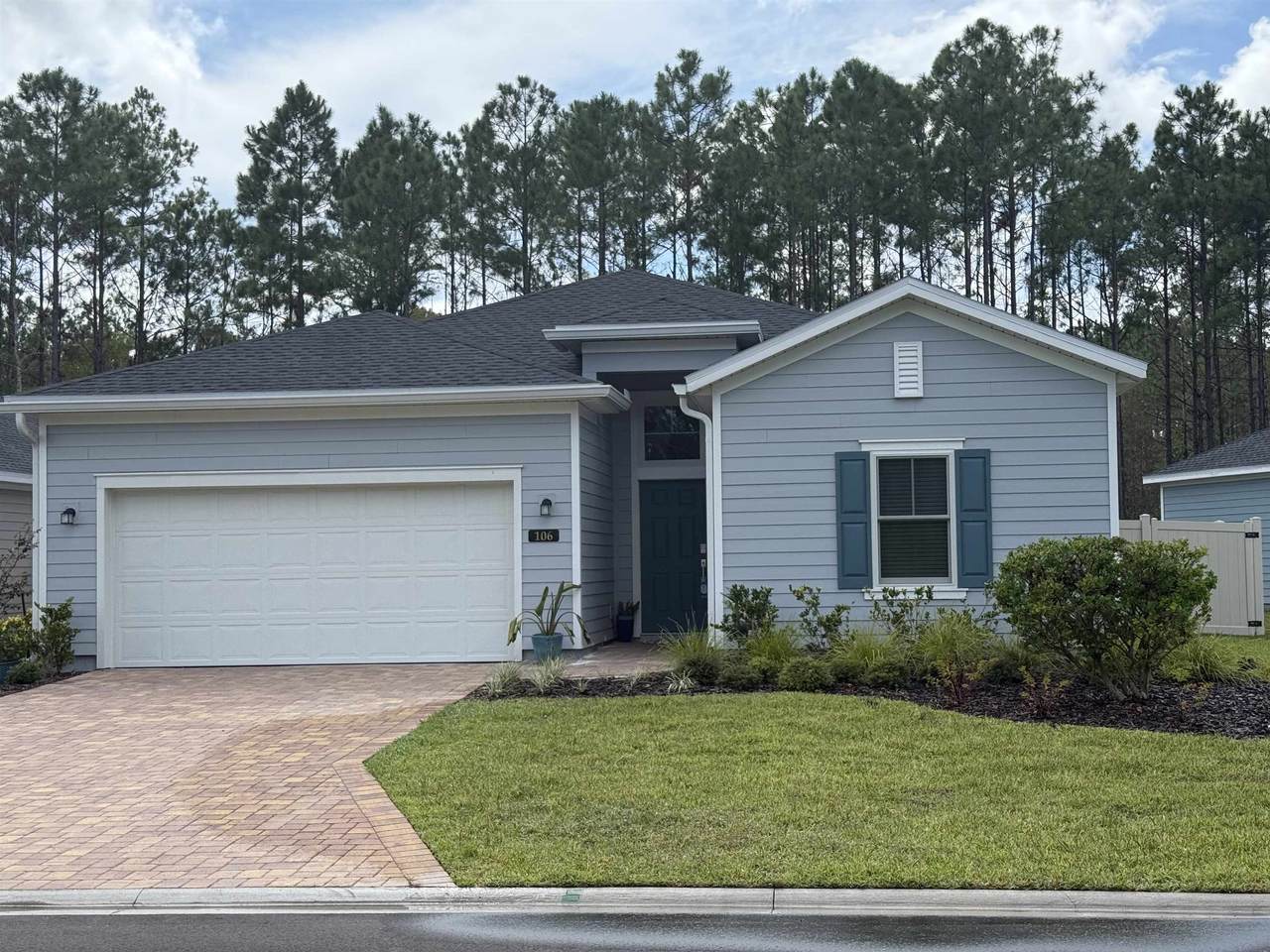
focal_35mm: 48
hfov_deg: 39.7
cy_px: 476
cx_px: 635
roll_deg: +0.7
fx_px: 1761
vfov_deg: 30.3
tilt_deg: +3.0
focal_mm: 6.76
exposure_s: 1/4329
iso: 100
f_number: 1.78
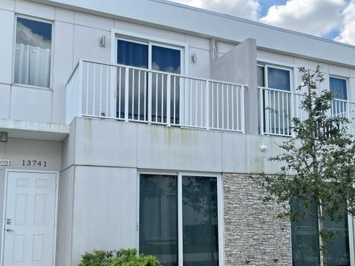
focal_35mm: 34
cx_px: 142
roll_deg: -1.2
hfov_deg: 53.6
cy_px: 163
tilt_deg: +6.0
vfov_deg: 41.6
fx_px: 349
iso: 50
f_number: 1.5
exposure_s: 1/2008
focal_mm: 5.7
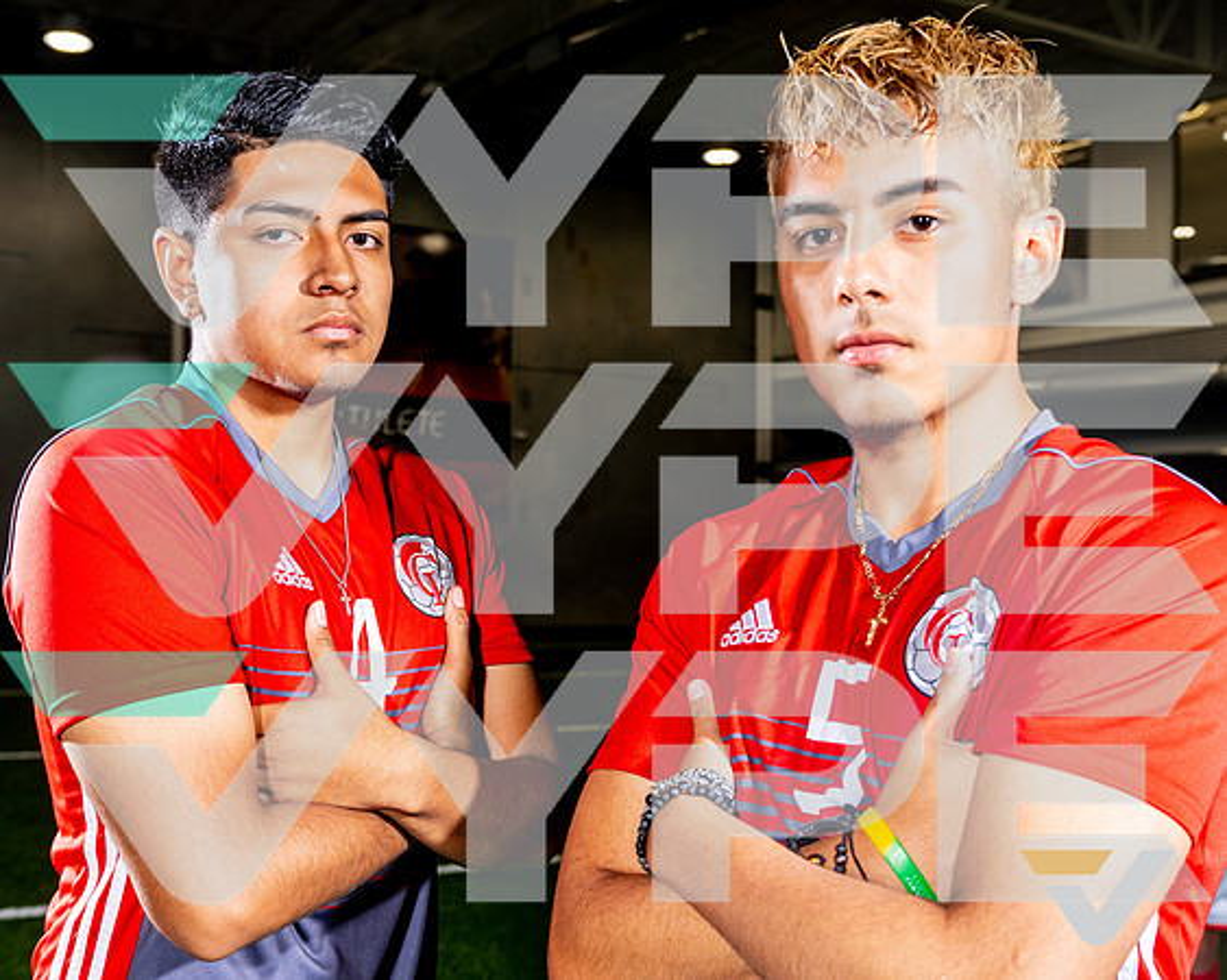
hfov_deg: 41.7
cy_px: 521
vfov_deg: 33.9
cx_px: 556
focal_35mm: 44
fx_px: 1607
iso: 100
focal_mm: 37
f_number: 5.6
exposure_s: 1/125
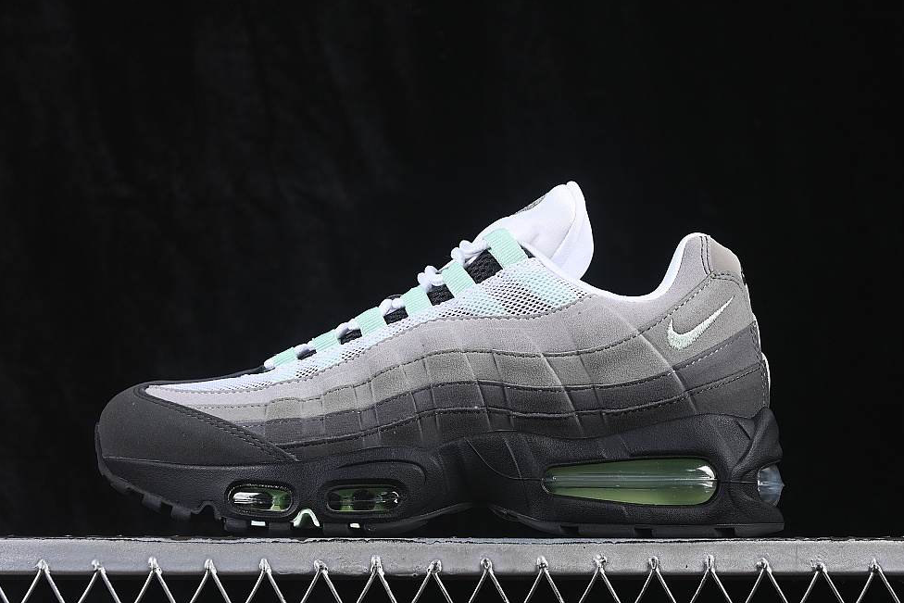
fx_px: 2084
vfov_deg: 16.5
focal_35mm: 83
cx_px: 454
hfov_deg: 24.5
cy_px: 330
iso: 160
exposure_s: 1/80
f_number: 7.1
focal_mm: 50
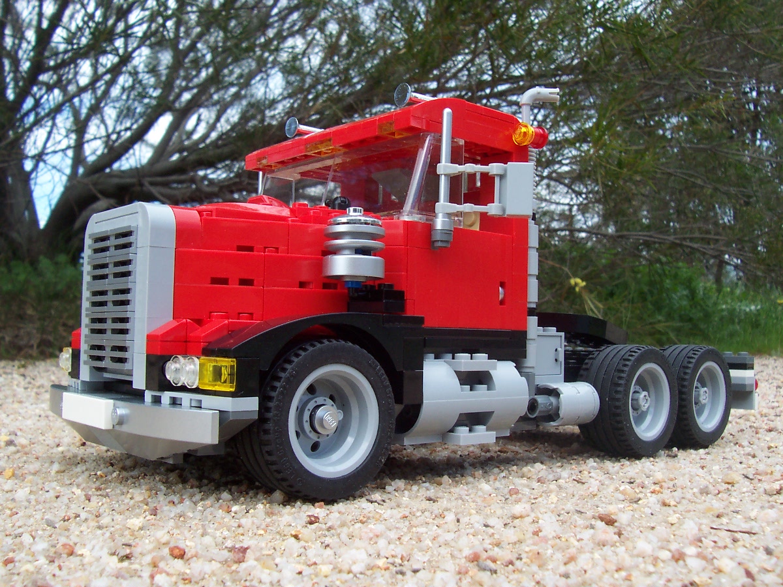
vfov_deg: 38.7
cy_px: 294
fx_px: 837
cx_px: 392
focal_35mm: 37
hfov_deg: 50.1
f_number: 5.6
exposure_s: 1/180
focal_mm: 5.6
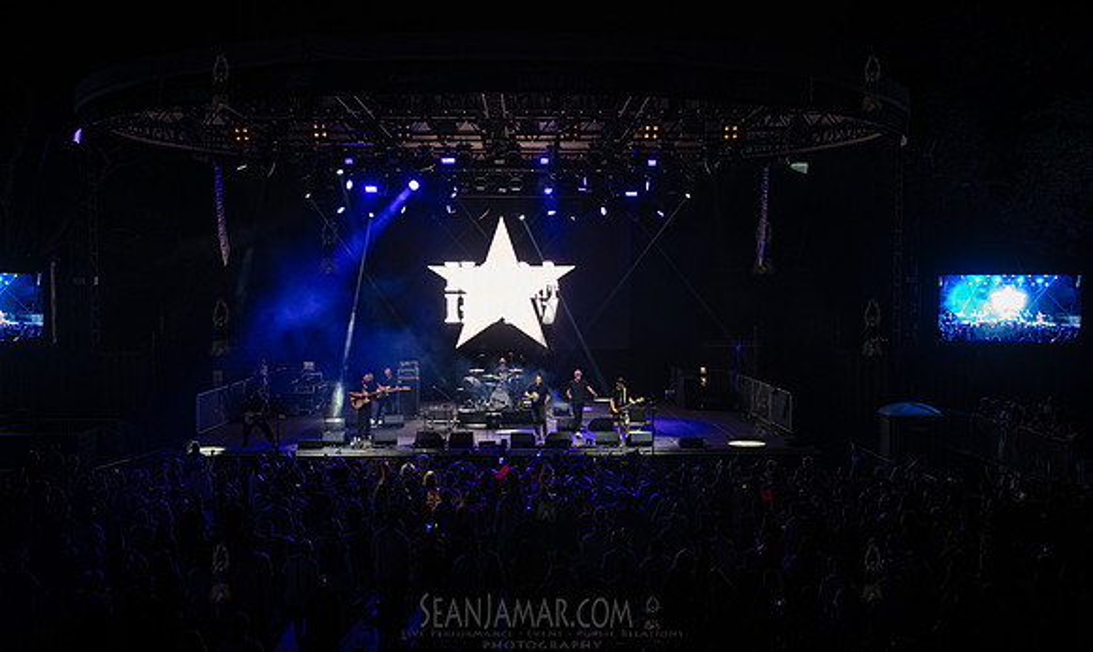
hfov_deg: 54.4
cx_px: 546
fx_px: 1063
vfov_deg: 34.1
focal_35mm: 36
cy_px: 363
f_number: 4
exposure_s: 1/640
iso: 4000
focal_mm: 35
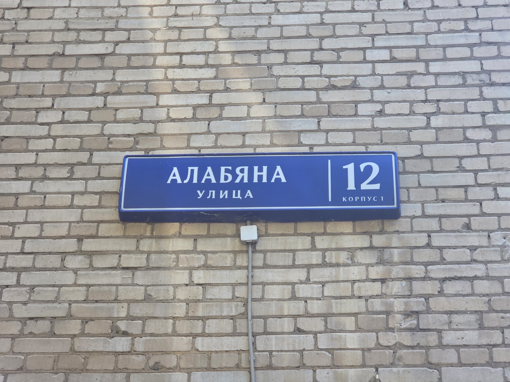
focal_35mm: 69
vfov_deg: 21.3
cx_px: 255
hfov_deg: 28.2
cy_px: 191
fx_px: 1017
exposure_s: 1/100
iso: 40
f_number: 2.4
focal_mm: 7
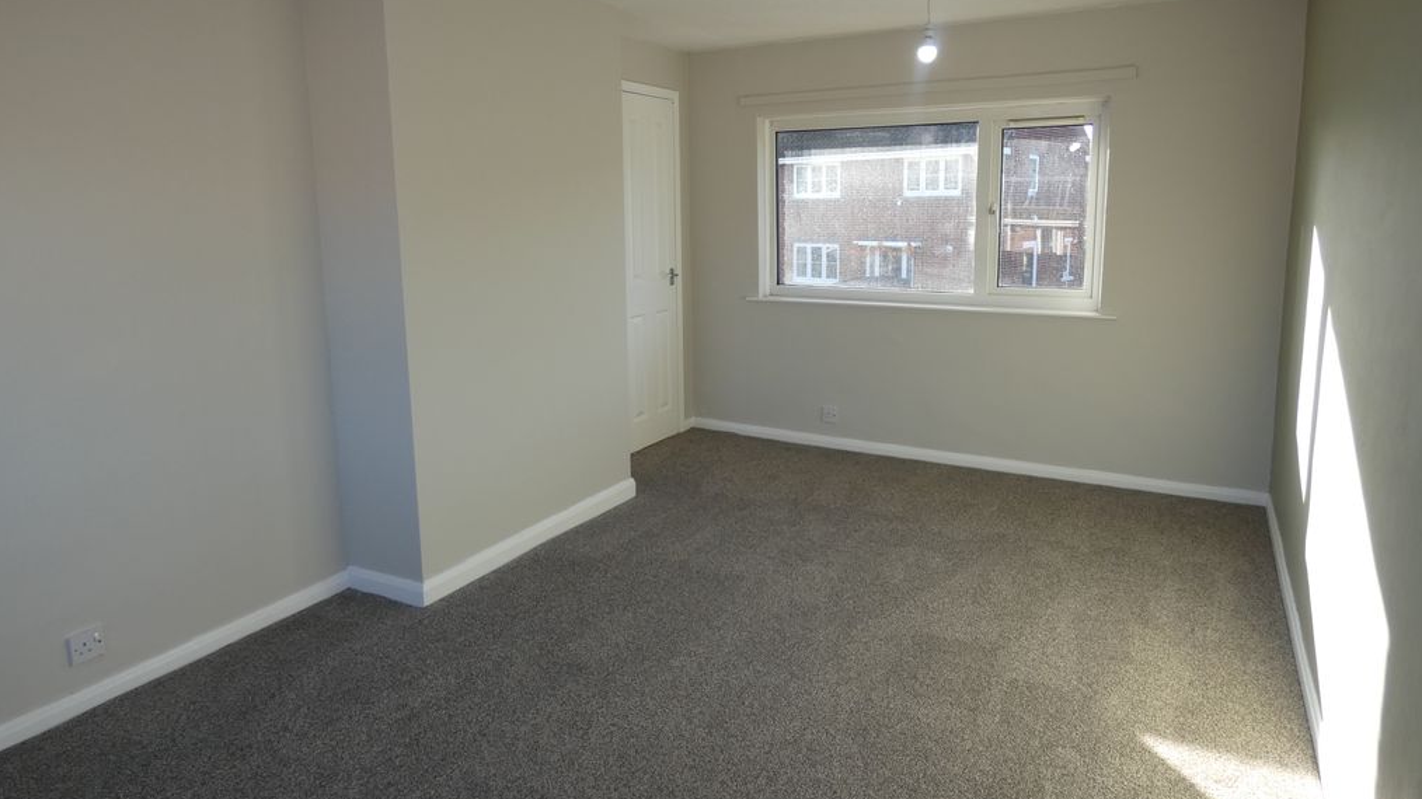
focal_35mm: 22
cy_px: 327
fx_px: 829
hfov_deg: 81.2
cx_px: 712
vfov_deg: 51.2
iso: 80
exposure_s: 1/160
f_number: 2.8
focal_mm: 3.6
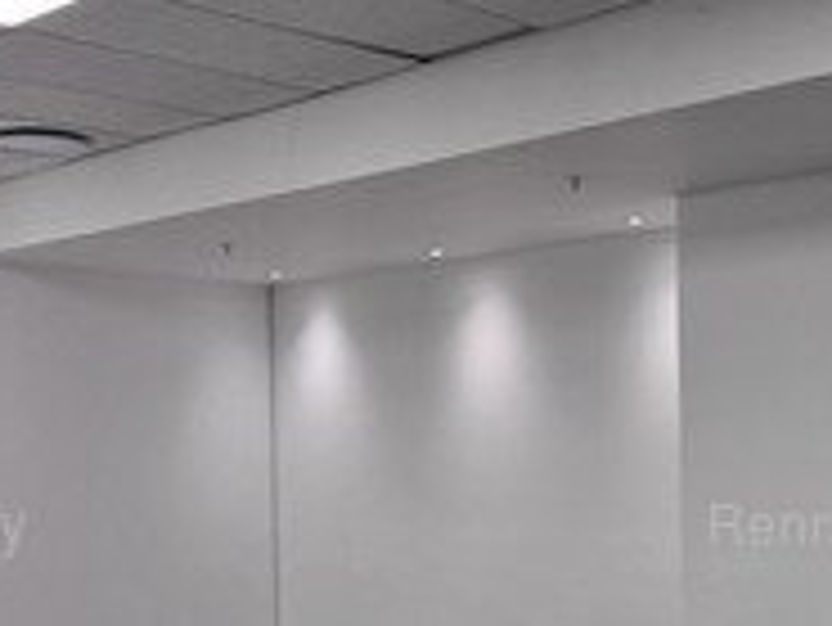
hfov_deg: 30.2
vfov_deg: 23.4
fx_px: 1491
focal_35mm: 62
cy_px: 480
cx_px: 706
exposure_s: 1/100
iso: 50
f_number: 1.8
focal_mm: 5.4
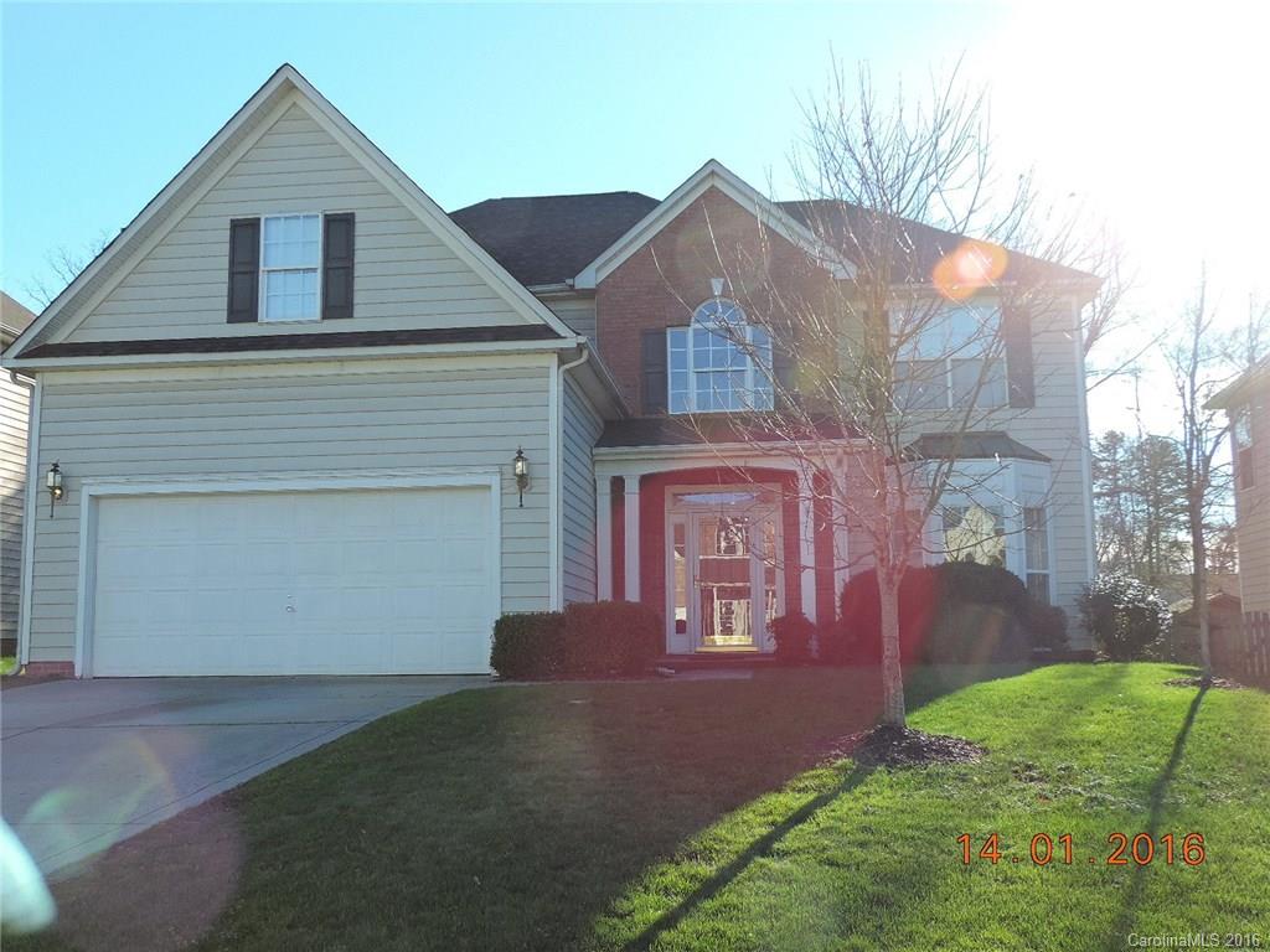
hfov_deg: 52.6
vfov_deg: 40.7
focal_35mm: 35
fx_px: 1284
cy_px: 476
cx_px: 635
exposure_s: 1/400
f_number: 3.3
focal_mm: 6.2
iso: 80
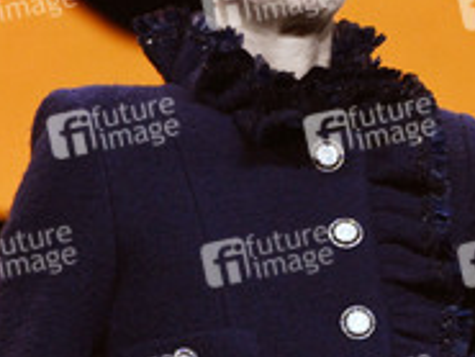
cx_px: 302
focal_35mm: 469
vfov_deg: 3.2
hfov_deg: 4.2
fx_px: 6440
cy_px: 64
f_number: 5
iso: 6400
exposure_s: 1/250
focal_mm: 200
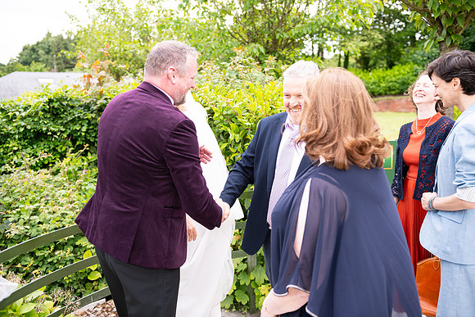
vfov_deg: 37.9
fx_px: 462
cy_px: 158
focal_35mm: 35
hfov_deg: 54.4
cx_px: 238
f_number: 3.5
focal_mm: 35
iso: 250
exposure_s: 1/800
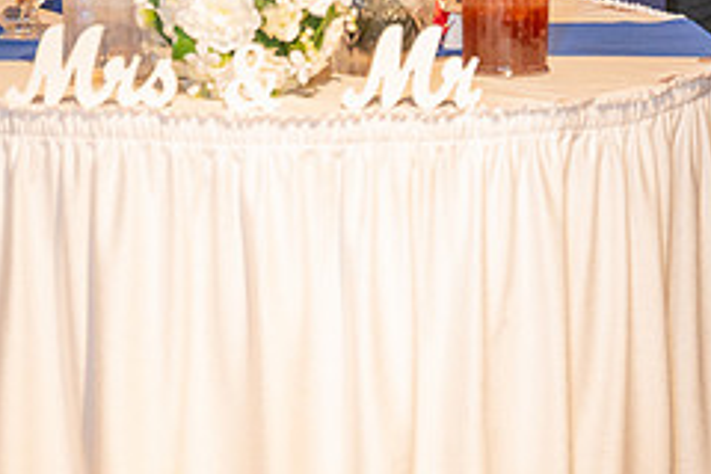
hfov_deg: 12.2
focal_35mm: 169
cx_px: 323
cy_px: -64
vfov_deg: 8.1
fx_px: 3337
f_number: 2.8
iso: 640
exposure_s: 1/160
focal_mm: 70
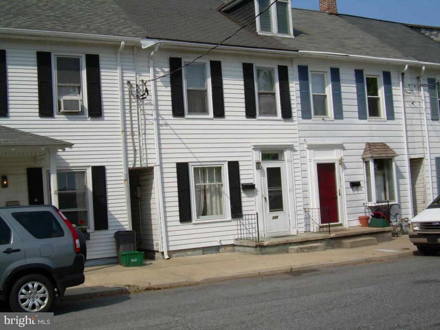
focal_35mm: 47
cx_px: 220
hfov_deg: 40.4
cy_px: 165
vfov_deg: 30.9
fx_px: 597
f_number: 3
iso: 50
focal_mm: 7.7
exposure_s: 1/1297
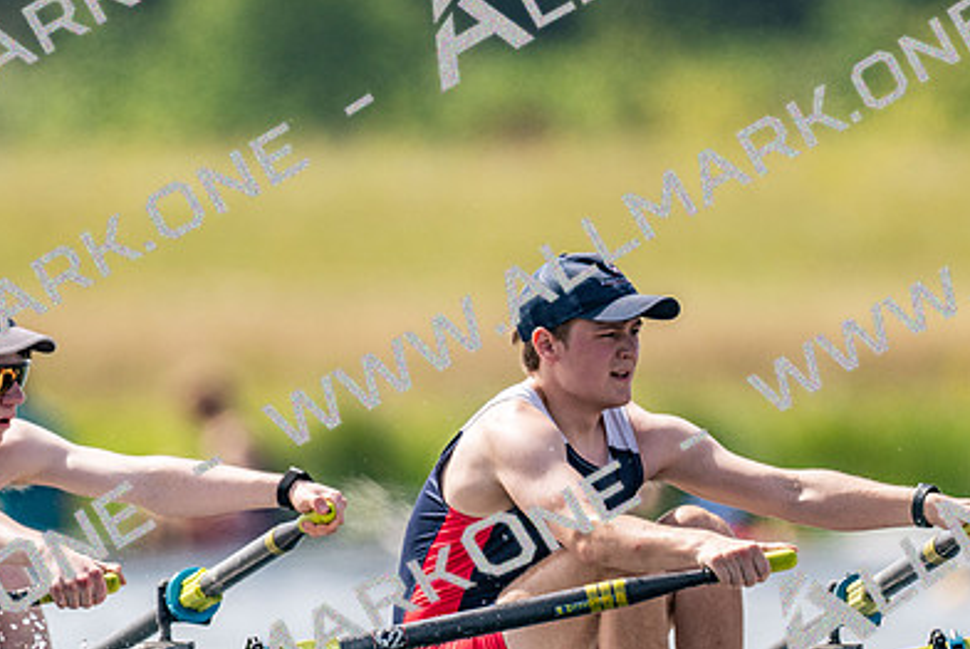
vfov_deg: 1.0
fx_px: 35861
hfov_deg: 1.5
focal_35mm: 1330
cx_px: 567
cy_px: 453
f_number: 4
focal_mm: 600
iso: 180
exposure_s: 1/2500
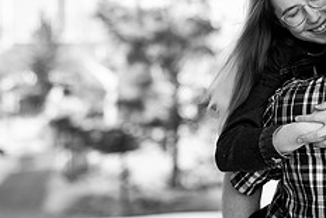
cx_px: 304
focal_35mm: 125
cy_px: 117
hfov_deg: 16.1
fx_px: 1133
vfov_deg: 11.0
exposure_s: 1/6400
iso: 1000
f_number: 1.8
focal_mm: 50
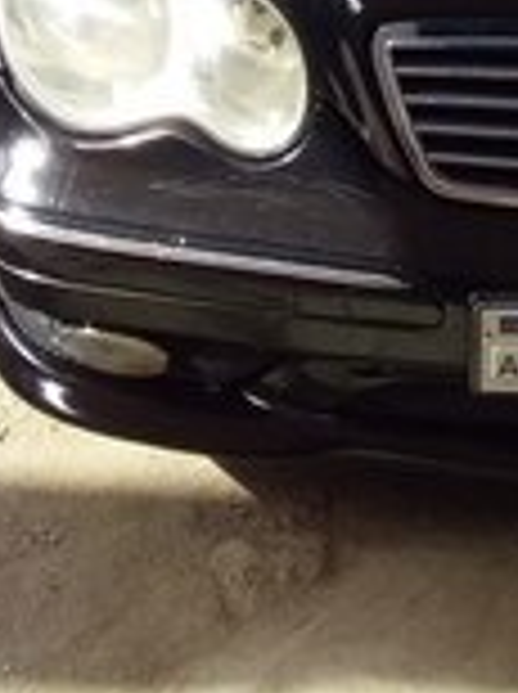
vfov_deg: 17.9
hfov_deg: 14.0
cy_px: -306
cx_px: 734
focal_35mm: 100
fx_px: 2001
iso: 40
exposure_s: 1/395
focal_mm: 3.3
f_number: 2.2
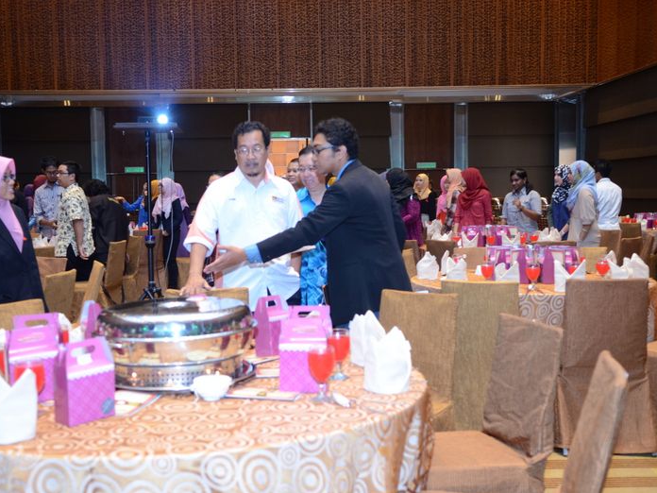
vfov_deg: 33.6
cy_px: 248
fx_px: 816
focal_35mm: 43
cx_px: 311
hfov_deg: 43.8
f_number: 2.8
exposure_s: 1/60
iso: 1250
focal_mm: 26
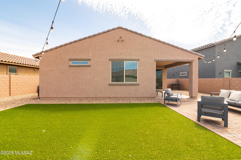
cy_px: 80
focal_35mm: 16
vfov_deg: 73.7
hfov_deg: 96.8
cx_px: 120
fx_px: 107
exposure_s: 1/30
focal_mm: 16
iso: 100
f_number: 18
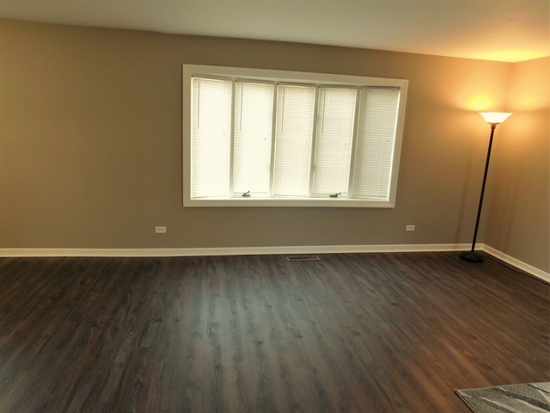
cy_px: 206
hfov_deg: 71.6
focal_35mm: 24
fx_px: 381
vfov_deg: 56.8
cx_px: 275
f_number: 3
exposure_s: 1/30
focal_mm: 4.1
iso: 125
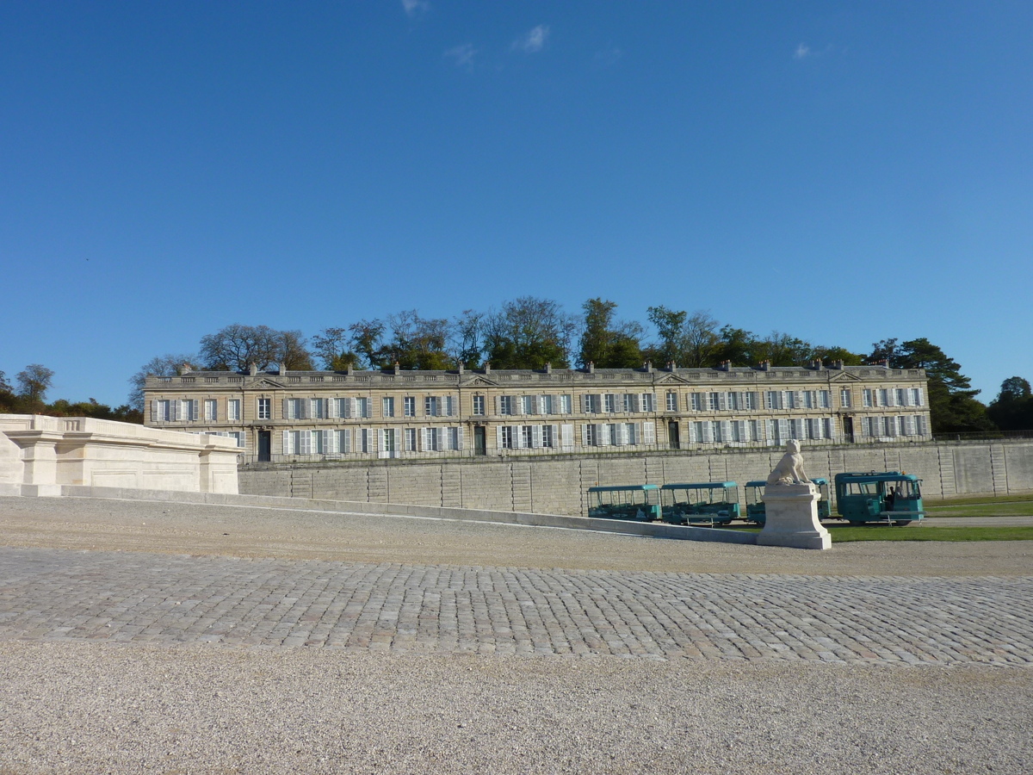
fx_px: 746
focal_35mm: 25
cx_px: 516
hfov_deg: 69.4
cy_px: 388
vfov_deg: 54.9
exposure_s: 1/400
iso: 80
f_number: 5.6
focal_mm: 4.1
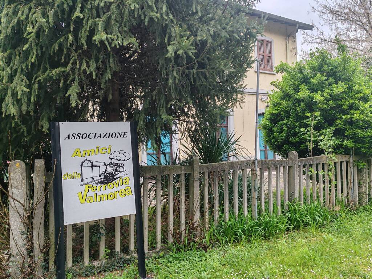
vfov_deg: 51.4
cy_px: 140
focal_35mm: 27
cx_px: 186
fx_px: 290
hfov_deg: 65.3
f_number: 1.9
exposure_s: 1/290
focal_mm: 6.12
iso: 50
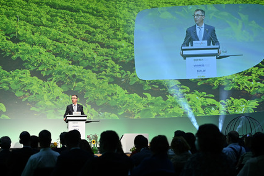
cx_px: 133
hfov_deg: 27.4
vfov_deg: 18.4
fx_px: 542
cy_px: 88
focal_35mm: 74
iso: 800
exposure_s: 1/250
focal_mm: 70
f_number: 2.8
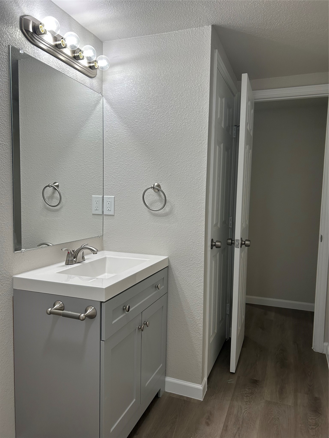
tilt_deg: -5.9
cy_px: 219
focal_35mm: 26
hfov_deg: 53.1
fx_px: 329
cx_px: 164
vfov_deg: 67.3
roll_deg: -1.6
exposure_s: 1/120
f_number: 1.5
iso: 64
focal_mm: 5.7
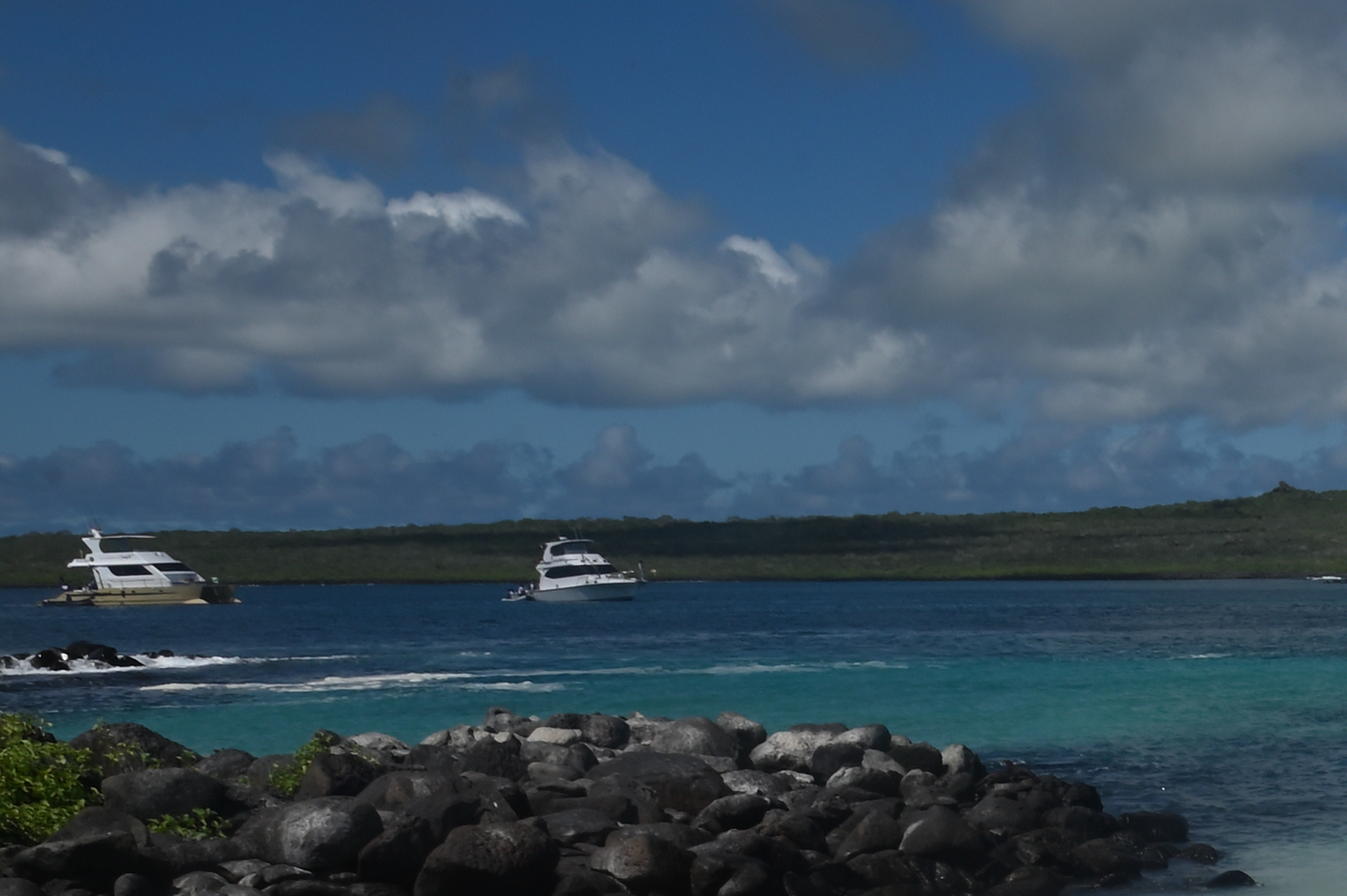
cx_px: 2125
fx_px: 2356
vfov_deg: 18.4
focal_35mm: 63
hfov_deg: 23.8
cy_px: 1449
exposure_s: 1/250
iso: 160
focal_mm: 17
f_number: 14
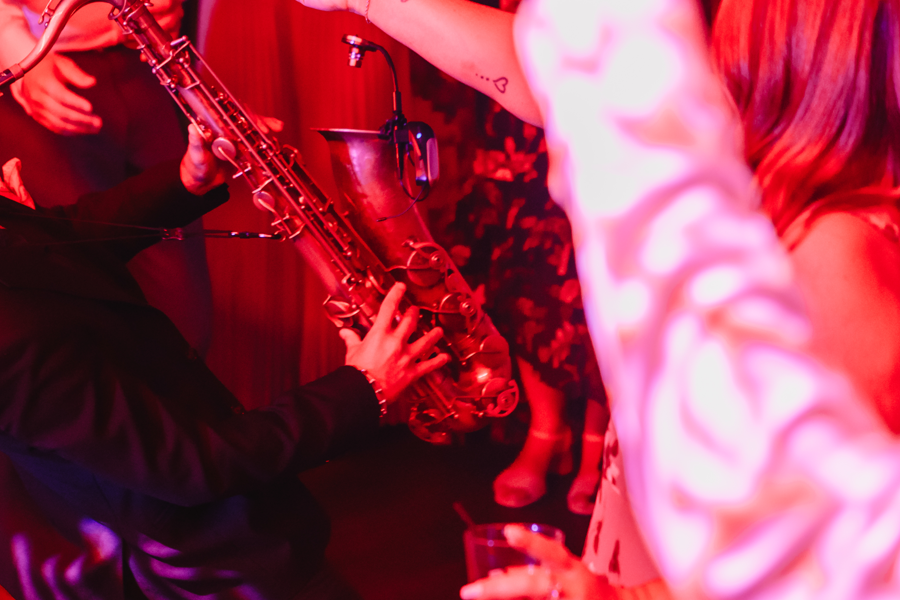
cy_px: 242
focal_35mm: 119
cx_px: 120
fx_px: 2975
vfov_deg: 11.5
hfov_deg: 17.0
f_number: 2.2
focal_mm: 50
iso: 1000
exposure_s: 1/200
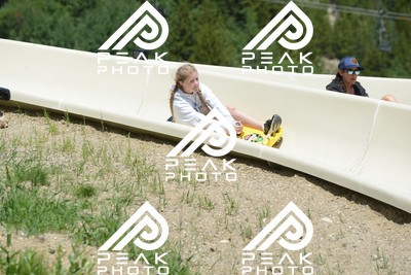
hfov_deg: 10.5
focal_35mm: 195
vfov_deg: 7.0
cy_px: 138
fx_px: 2227
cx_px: 206
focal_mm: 195
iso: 360
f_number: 6.3
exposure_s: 1/1250
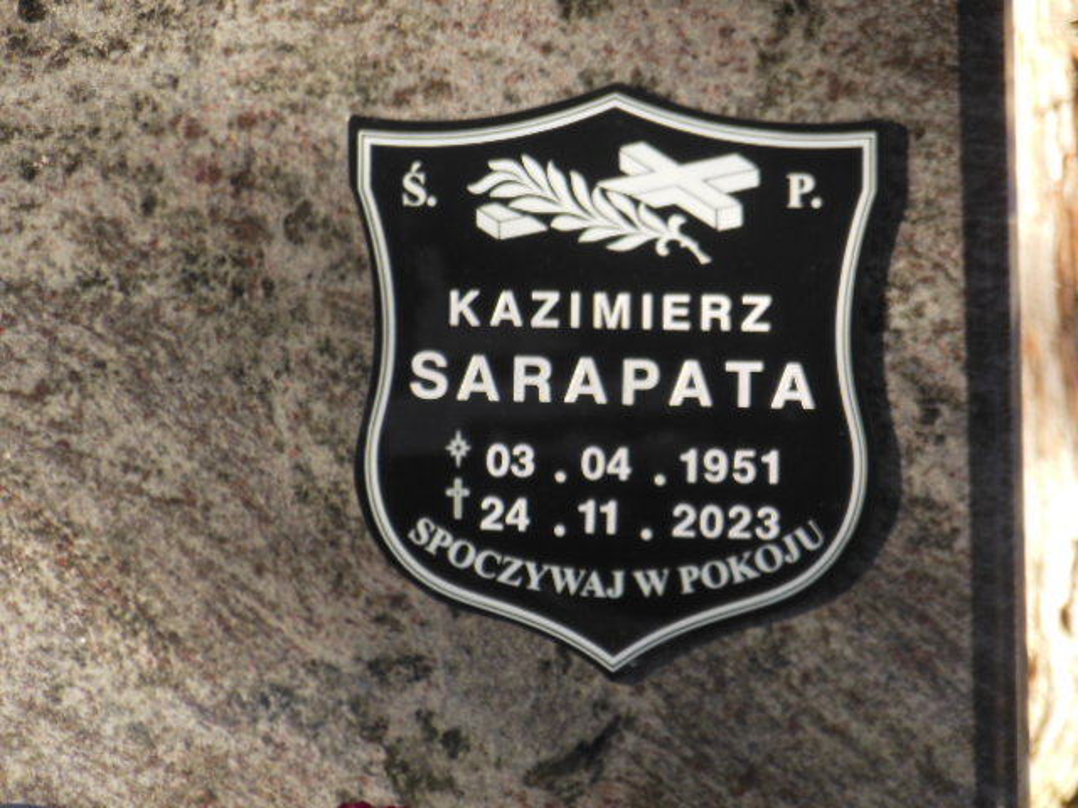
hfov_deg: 7.9
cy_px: 404
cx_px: 539
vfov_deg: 5.9
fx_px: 7785
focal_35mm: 250
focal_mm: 45
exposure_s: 1/60
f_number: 5.8
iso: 200
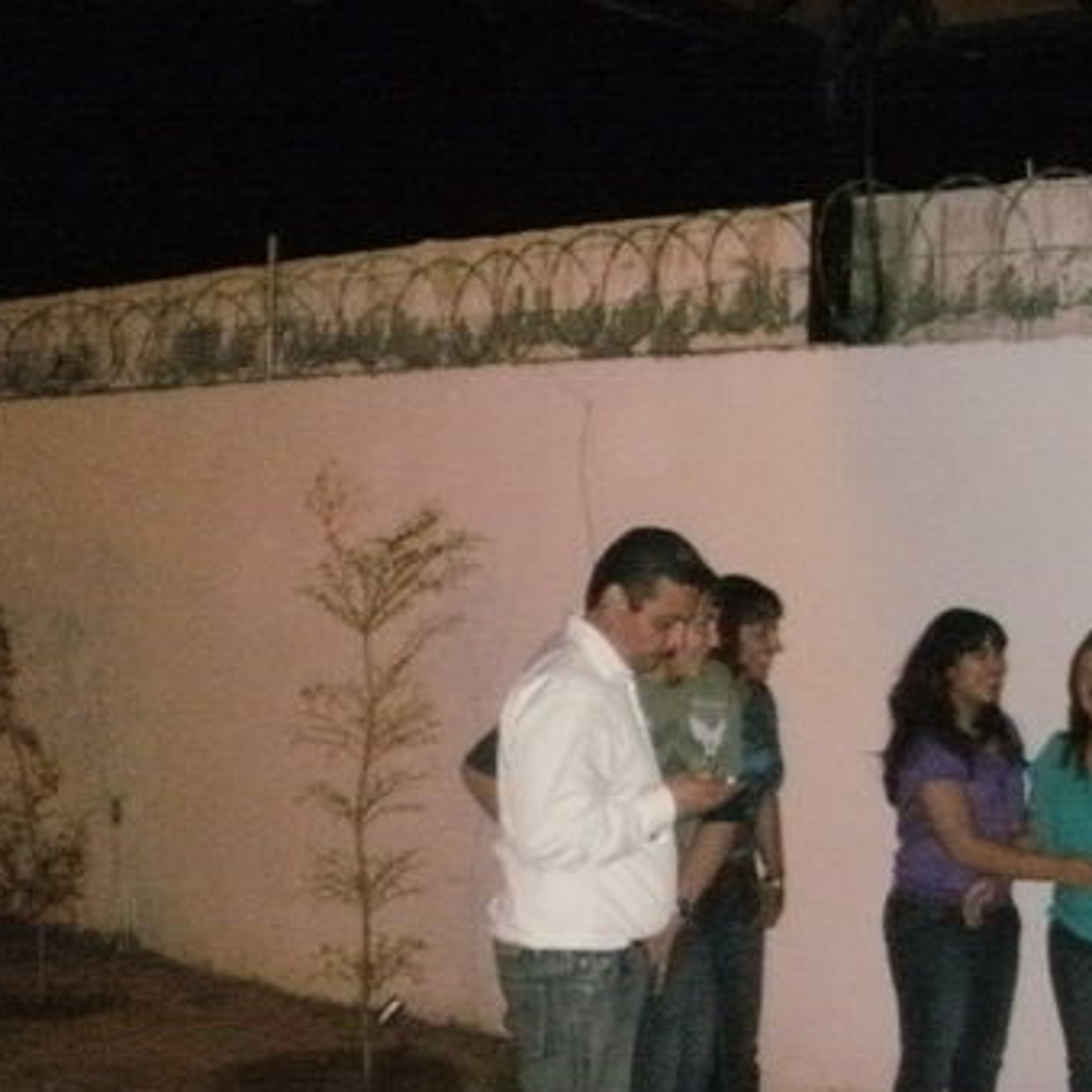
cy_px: 770
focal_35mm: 60
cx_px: 754
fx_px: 2141
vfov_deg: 28.3
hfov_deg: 28.4
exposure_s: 1/30
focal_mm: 6.3
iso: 640
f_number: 3.5
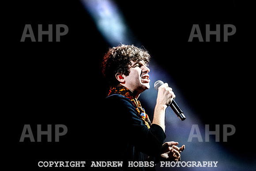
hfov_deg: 14.3
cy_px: 84
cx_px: 125
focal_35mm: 143
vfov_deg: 9.6
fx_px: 1017
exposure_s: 1/1000
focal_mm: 140
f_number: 3.5
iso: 3200
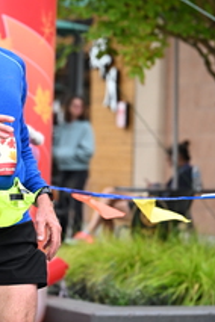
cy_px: 62
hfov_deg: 6.5
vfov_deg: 9.7
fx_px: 1899
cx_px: -2
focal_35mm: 212
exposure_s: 1/2000
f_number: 2.8
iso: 800
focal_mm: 82
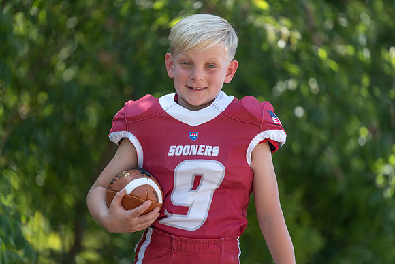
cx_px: 198
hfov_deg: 10.3
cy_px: 132
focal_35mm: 200
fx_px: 2195
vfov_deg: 6.9
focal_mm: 200
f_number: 2.8
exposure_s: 1/320
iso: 80
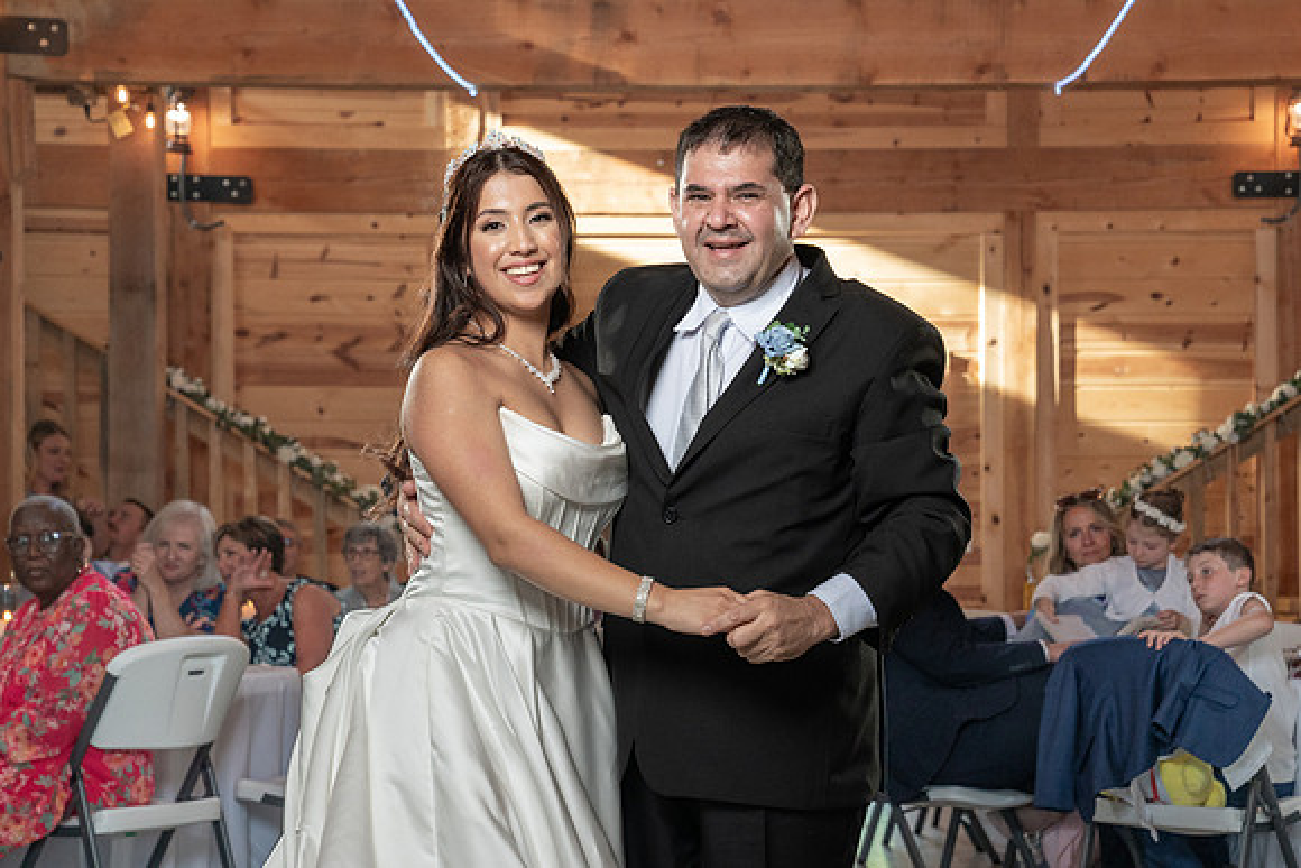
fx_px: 2907
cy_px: 499
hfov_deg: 25.2
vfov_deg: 17.0
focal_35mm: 80
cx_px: 747
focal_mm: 70
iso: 2000
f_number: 5.6
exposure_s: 1/200
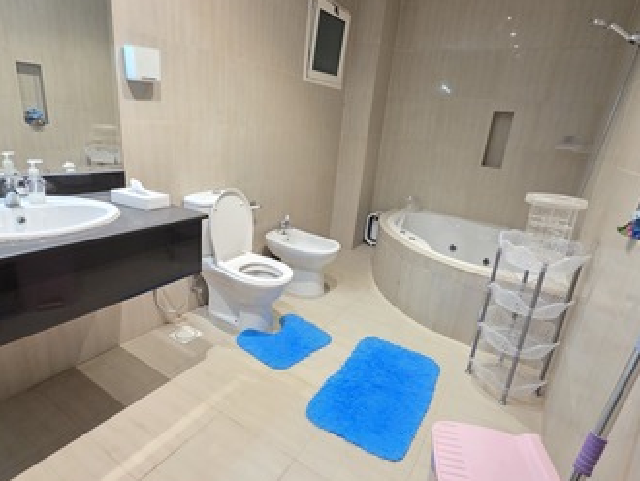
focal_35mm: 18
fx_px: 333
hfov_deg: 87.7
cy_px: 249
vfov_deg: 71.6
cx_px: 315
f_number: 1.9
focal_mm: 2.2
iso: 500
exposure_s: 1/50
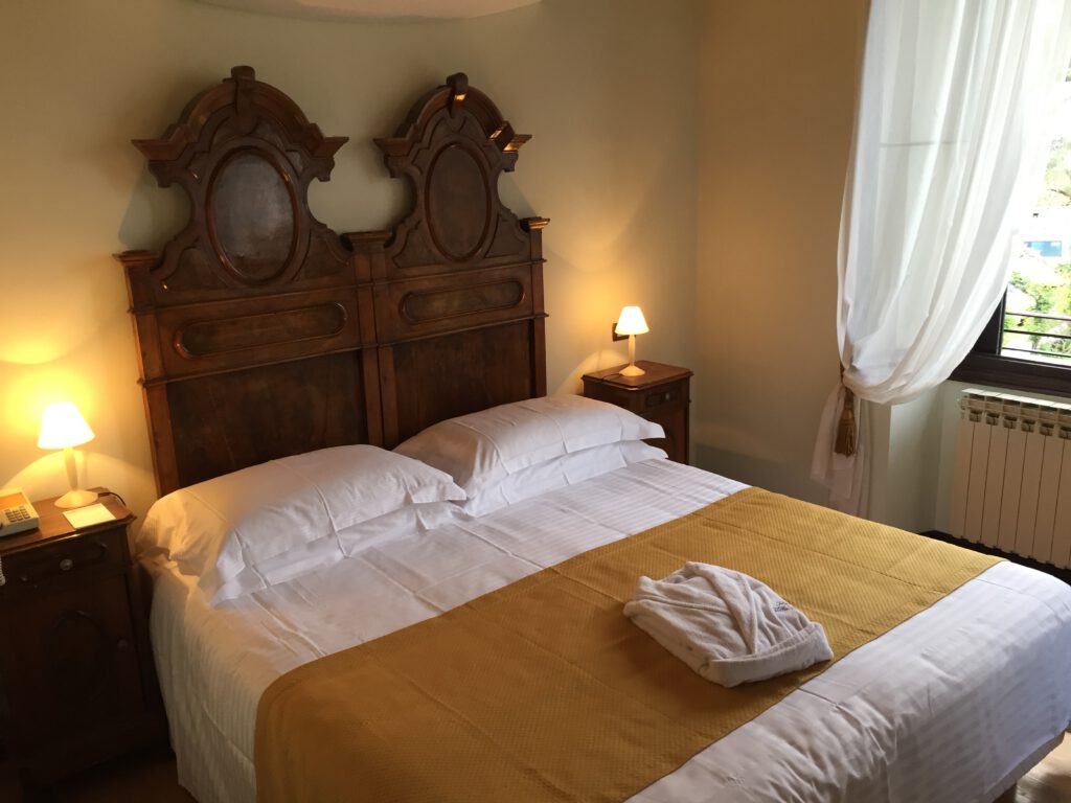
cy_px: 402
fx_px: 897
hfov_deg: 61.7
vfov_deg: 48.2
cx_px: 536
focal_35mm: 29
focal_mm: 4.15
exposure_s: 1/30
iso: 32
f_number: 2.2
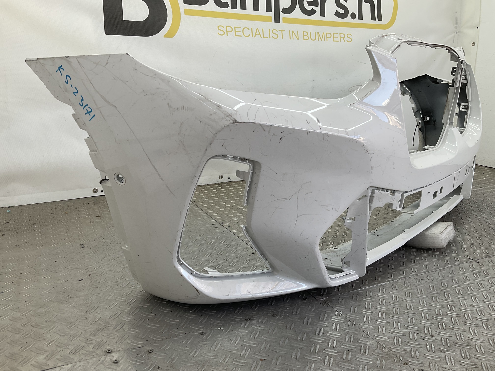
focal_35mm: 29
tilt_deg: -15.0
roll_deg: -2.5
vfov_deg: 48.2
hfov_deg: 61.7
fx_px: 415
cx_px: 248
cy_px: 186
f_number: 1.8
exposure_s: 1/136
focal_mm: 3
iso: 16
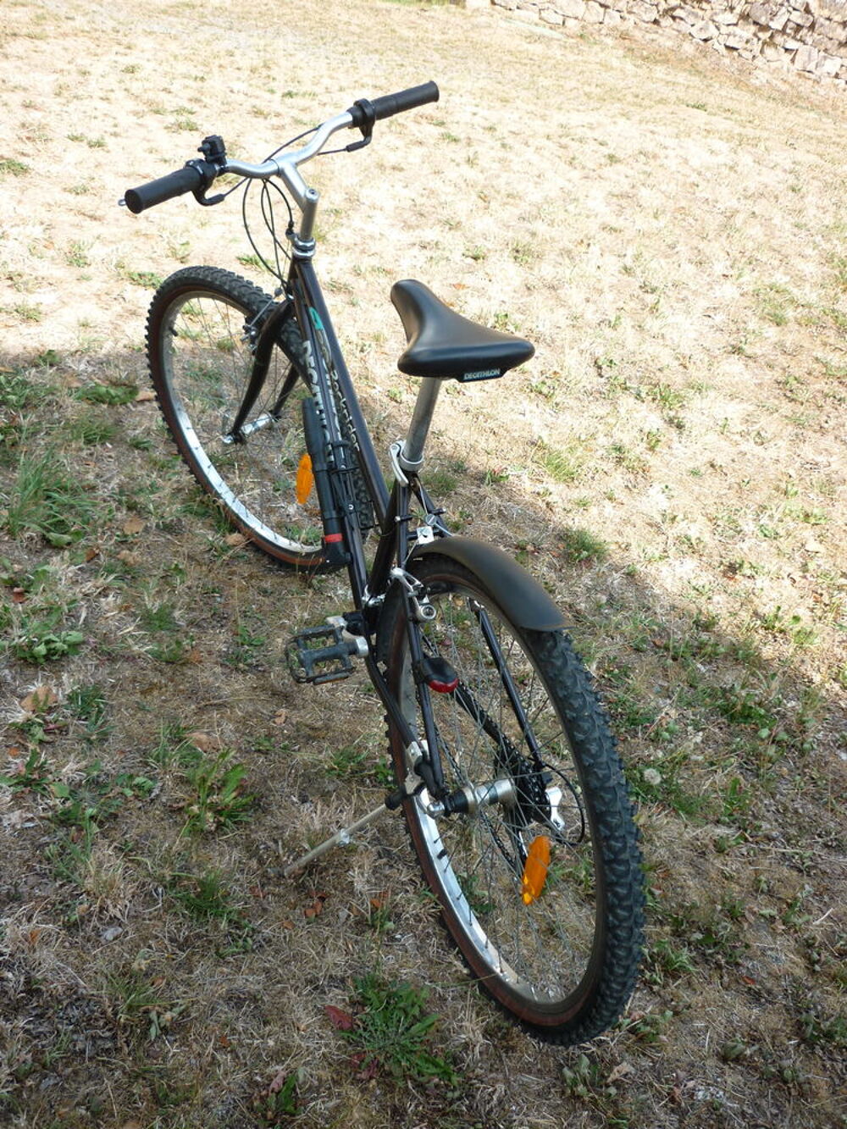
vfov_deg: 55.3
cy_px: 564
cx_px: 424
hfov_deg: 43.0
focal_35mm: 33
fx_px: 1076
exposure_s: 1/400
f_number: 2.8
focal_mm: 5.5
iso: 80
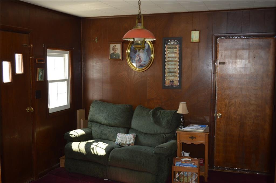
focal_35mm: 36
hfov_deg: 53.2
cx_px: 138
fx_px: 276
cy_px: 92
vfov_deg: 36.8
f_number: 4
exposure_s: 1/80
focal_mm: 24
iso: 400
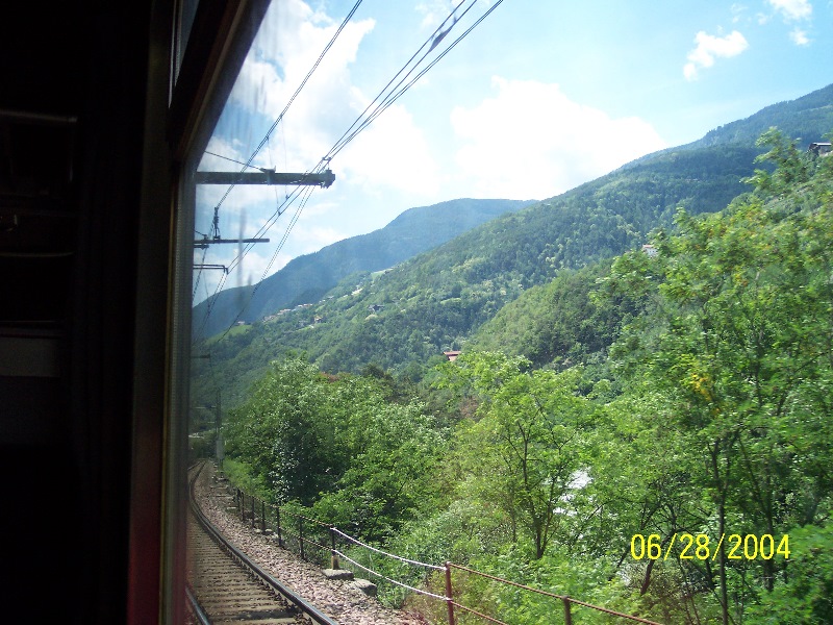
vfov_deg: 37.7
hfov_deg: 49.0
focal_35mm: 38
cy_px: 312
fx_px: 914
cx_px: 416
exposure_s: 1/350
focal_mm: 8
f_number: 2.8
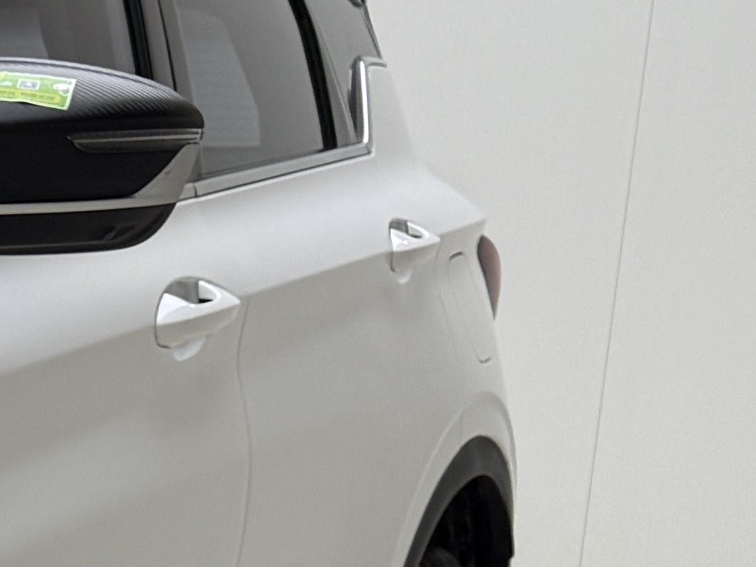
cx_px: -980
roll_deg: -1.8
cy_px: 705
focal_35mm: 128
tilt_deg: -9.4
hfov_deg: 12.5
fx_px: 2795
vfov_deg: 11.3
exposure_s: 1/268
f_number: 1.78
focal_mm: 6.76
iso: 64
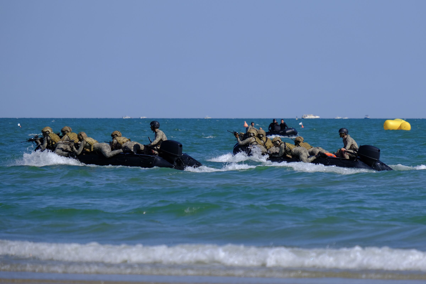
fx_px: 3550
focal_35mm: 300
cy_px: 142
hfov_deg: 6.9
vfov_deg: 4.6
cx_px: 213
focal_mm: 200
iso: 160
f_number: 4.8
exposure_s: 1/1400
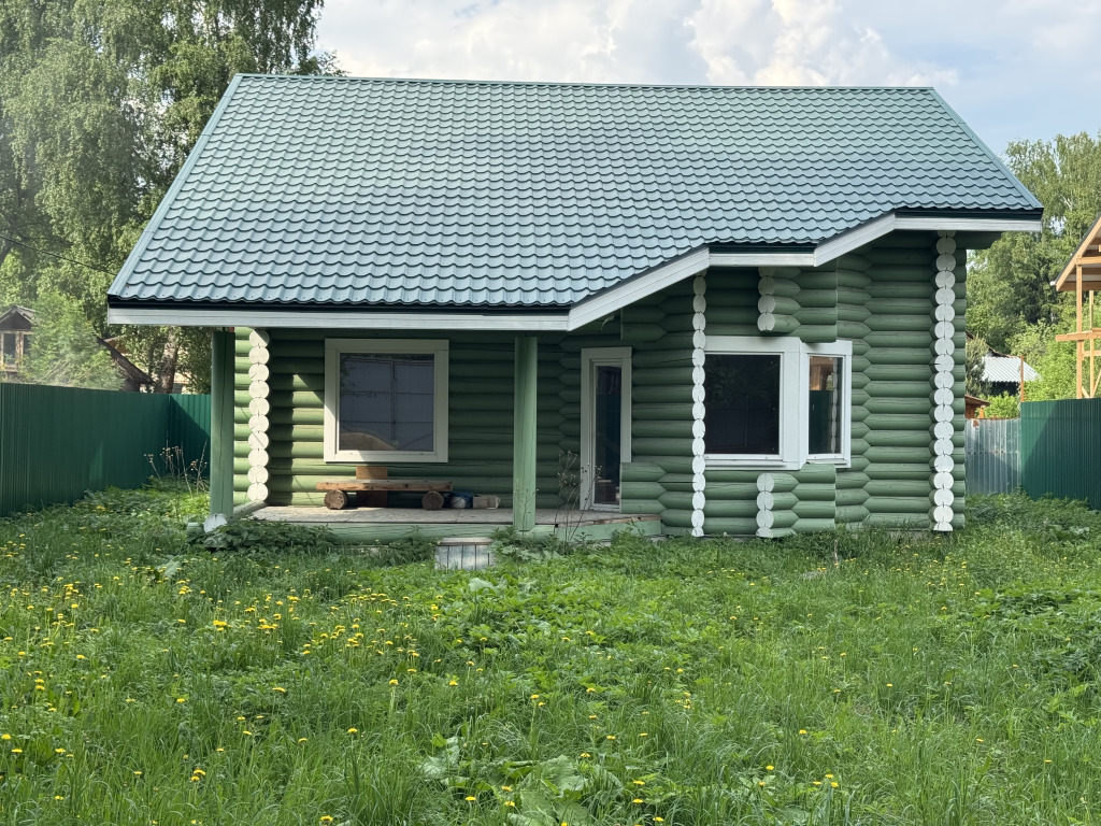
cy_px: 413
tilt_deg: +0.0
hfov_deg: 39.7
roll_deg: -1.1
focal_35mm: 48
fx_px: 1527
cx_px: 550
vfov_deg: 30.3
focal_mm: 6.76
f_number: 1.78
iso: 64
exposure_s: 1/1094
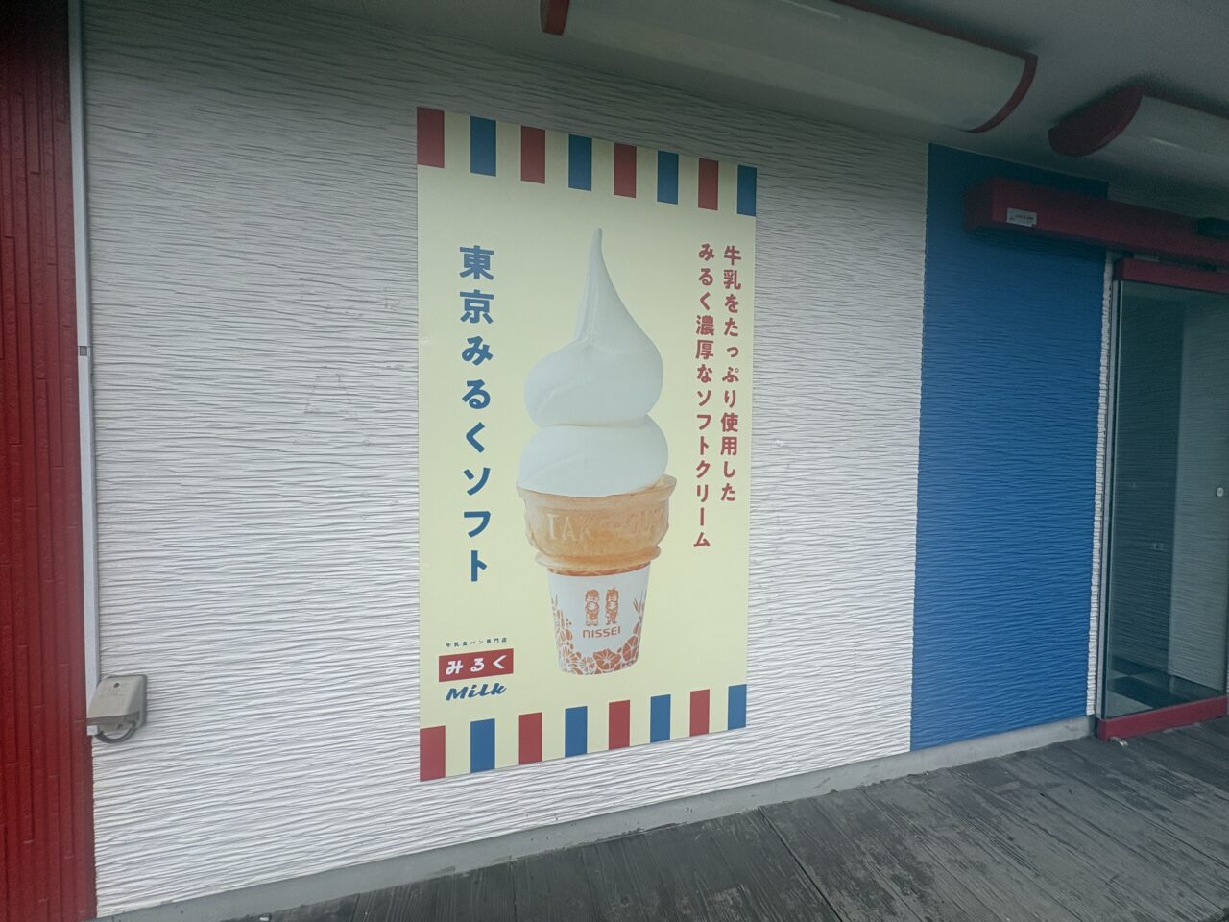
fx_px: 497
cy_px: 461
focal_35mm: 14
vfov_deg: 85.7
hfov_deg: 102.1
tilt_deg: -0.8
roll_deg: -0.3
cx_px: 614
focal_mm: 2.22
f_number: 2.2
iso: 40
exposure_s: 1/1637
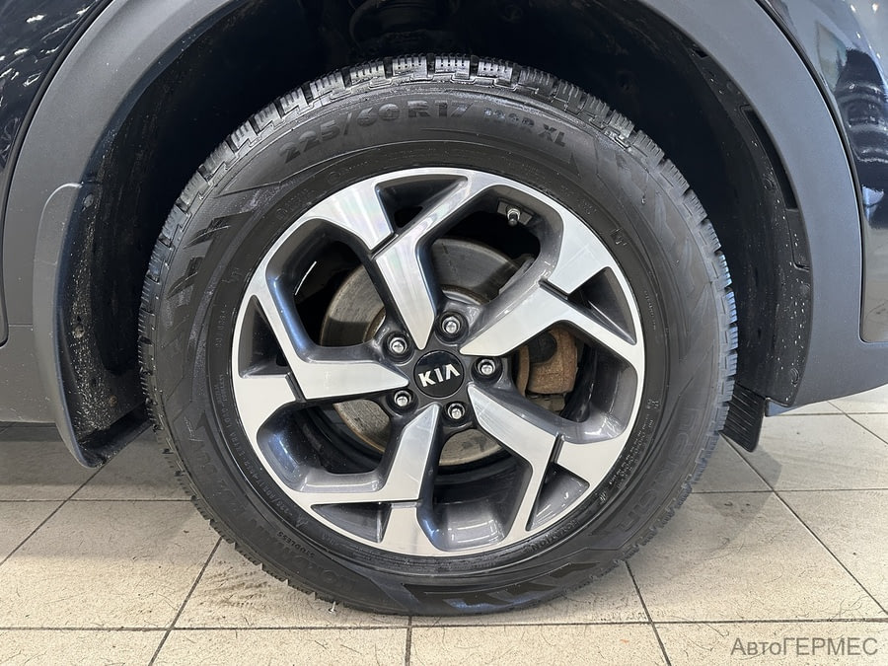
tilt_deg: -16.6
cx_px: 444
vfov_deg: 56.8
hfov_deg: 71.6
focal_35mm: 24
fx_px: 616
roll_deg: +1.3
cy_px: 333
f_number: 1.78
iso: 400
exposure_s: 1/50
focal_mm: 6.86
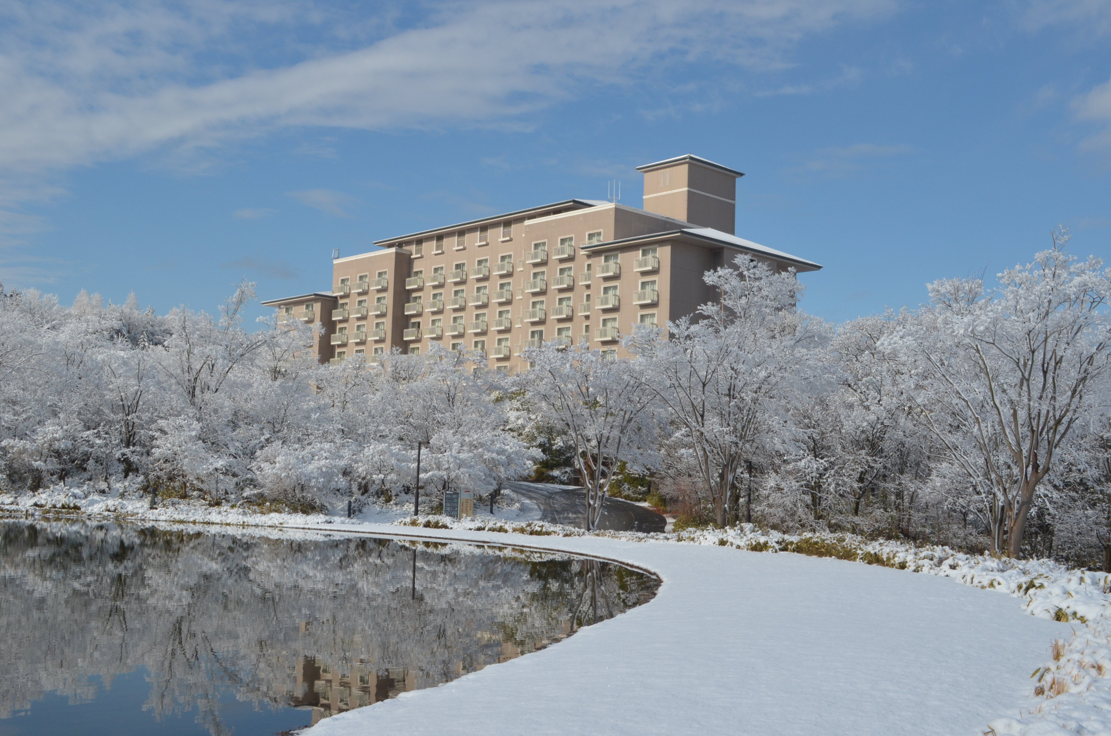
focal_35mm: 39
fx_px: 1201
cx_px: 556
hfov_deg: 49.6
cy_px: 368
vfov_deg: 34.1
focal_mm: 26
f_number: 14
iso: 500
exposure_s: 1/640
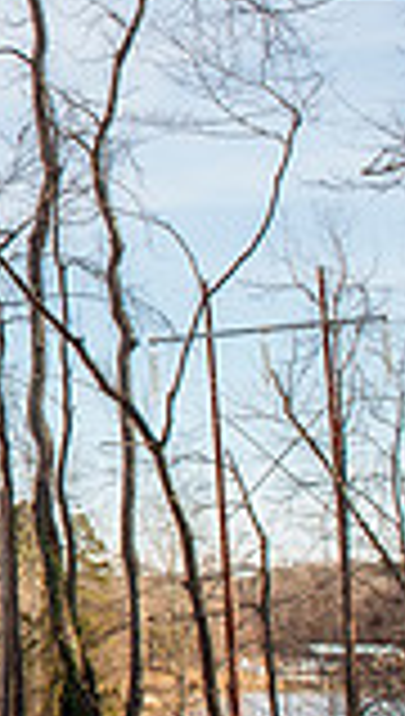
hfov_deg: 9.9
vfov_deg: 21.3
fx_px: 1900
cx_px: -715
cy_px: 291
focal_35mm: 100
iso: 200
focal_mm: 24
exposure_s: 1/160
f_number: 9
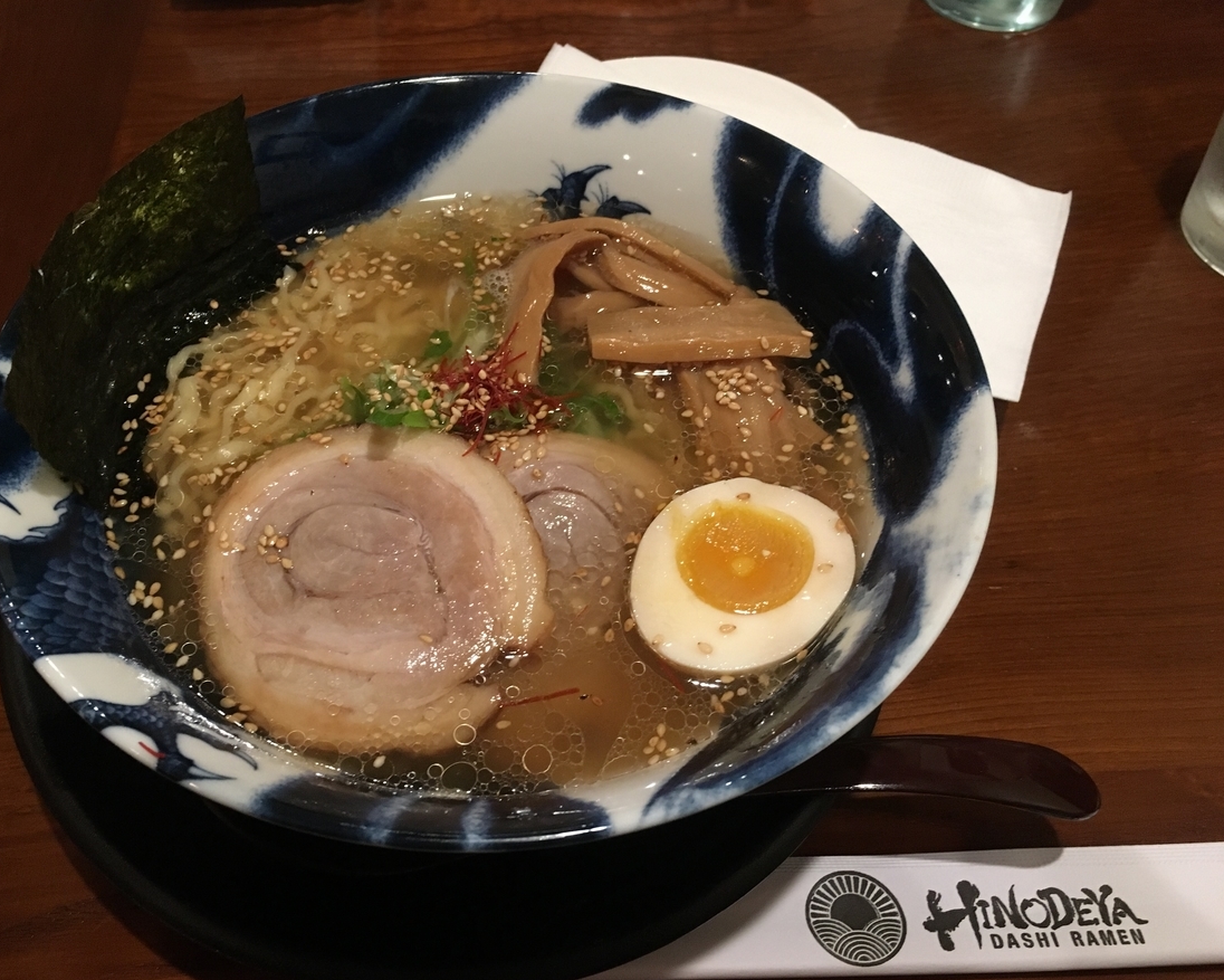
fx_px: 1123
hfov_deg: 57.1
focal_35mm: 31
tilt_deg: -52.3
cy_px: 494
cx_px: 555
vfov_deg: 47.1
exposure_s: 1/15
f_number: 2.2
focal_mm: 4.15
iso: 200
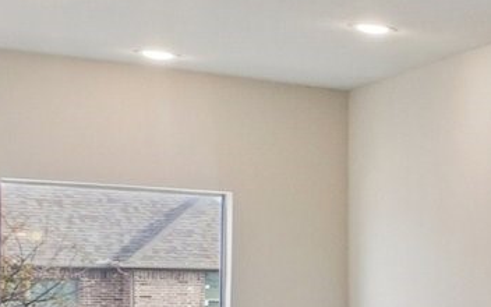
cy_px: 337
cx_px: 1380
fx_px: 1191
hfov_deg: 12.5
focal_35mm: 89
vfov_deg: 14.4
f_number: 8
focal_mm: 10
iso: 400
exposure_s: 1/60
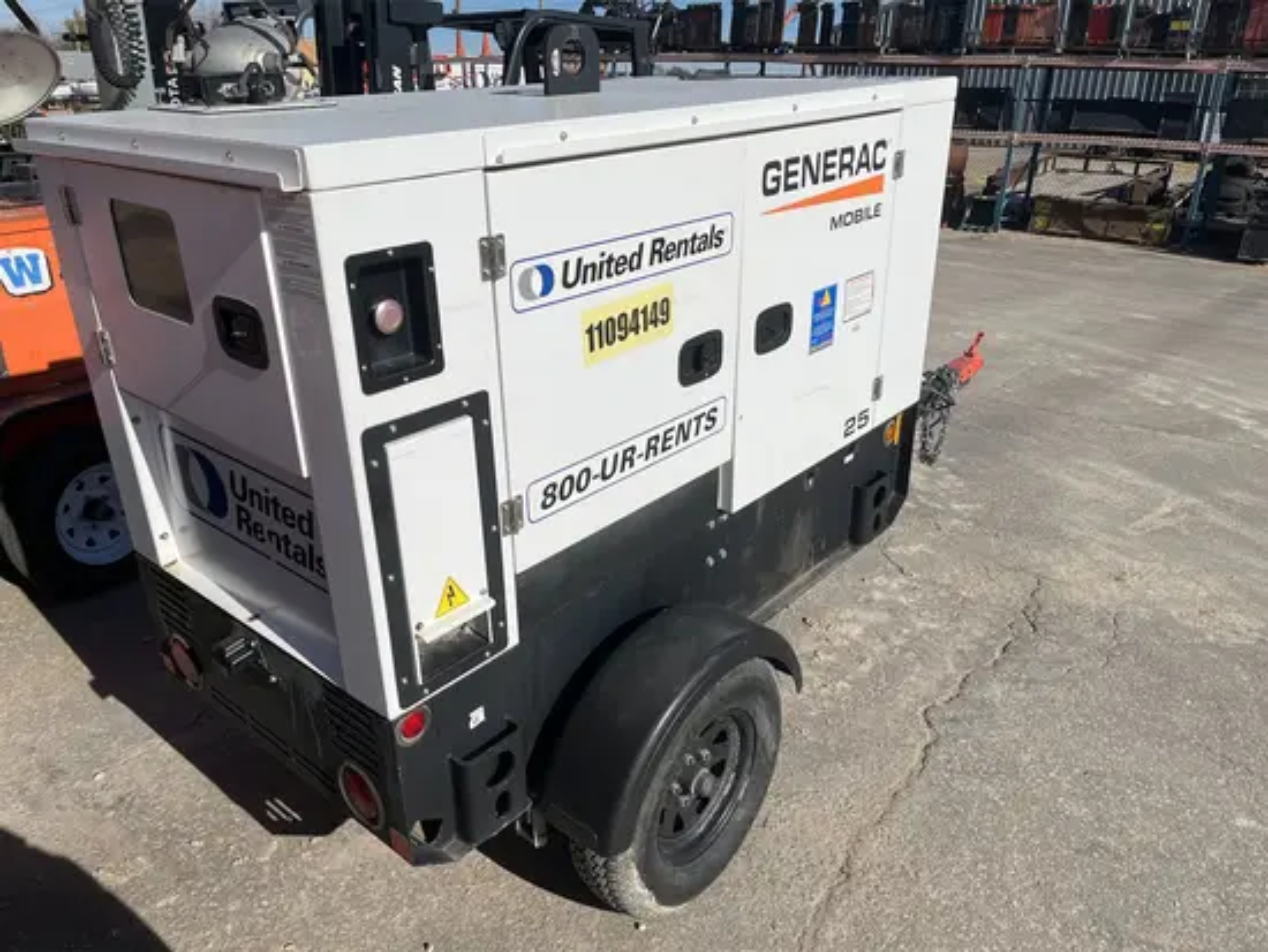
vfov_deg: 53.1
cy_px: 476
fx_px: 953
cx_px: 634
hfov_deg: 67.3
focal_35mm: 26
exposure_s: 1/11905
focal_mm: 5.1
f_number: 1.6
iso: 50
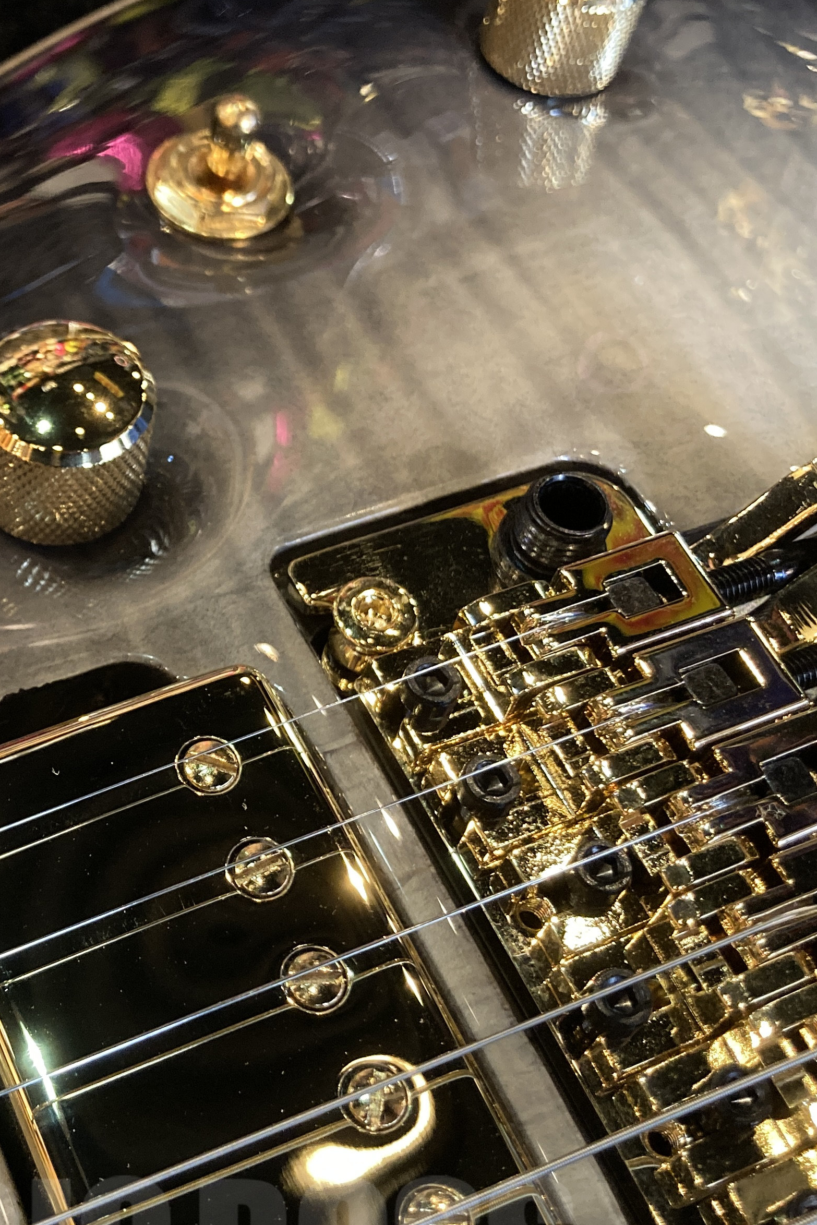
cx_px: 80
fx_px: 1701
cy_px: 598
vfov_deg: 39.6
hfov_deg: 26.1
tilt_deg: -58.6
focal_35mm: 50
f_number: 1.8
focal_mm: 3.99
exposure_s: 1/60
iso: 100
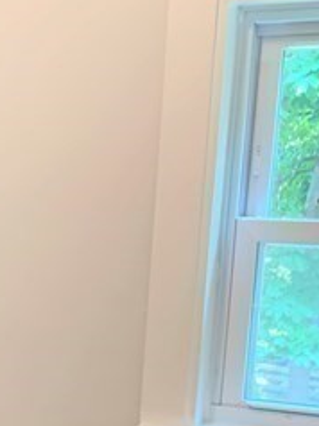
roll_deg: +0.6
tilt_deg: -11.6
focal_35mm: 84
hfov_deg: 16.7
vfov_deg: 22.3
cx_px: -81
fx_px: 1034
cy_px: 440
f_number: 1.8
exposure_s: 1/60
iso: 125
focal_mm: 4.25
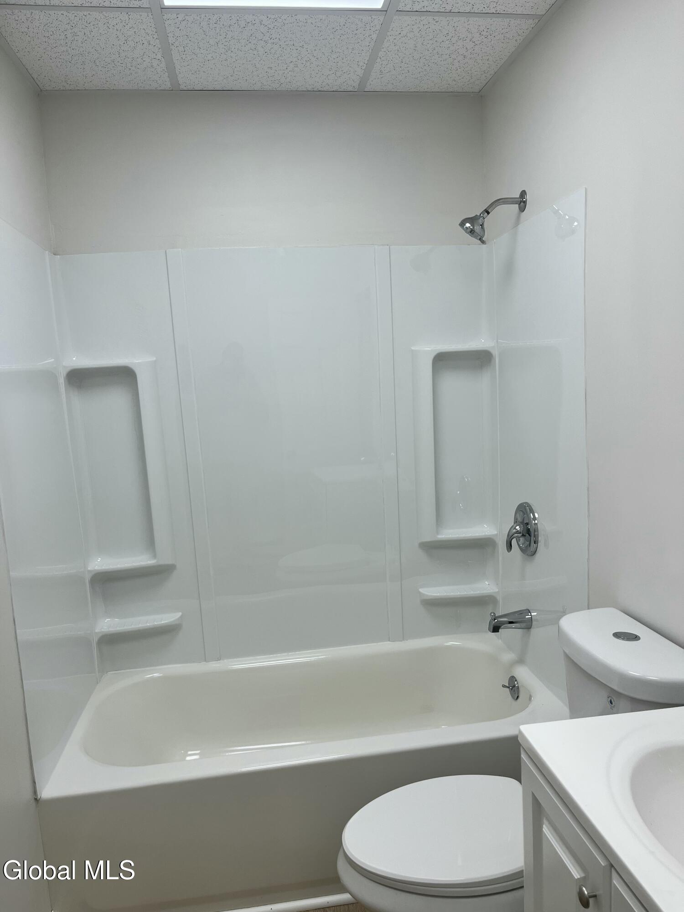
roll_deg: +3.9
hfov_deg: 53.1
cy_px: 456
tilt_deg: -8.4
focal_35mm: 26
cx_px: 342
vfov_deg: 67.3
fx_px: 685
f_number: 1.6
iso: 50
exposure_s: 1/234
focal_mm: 5.1
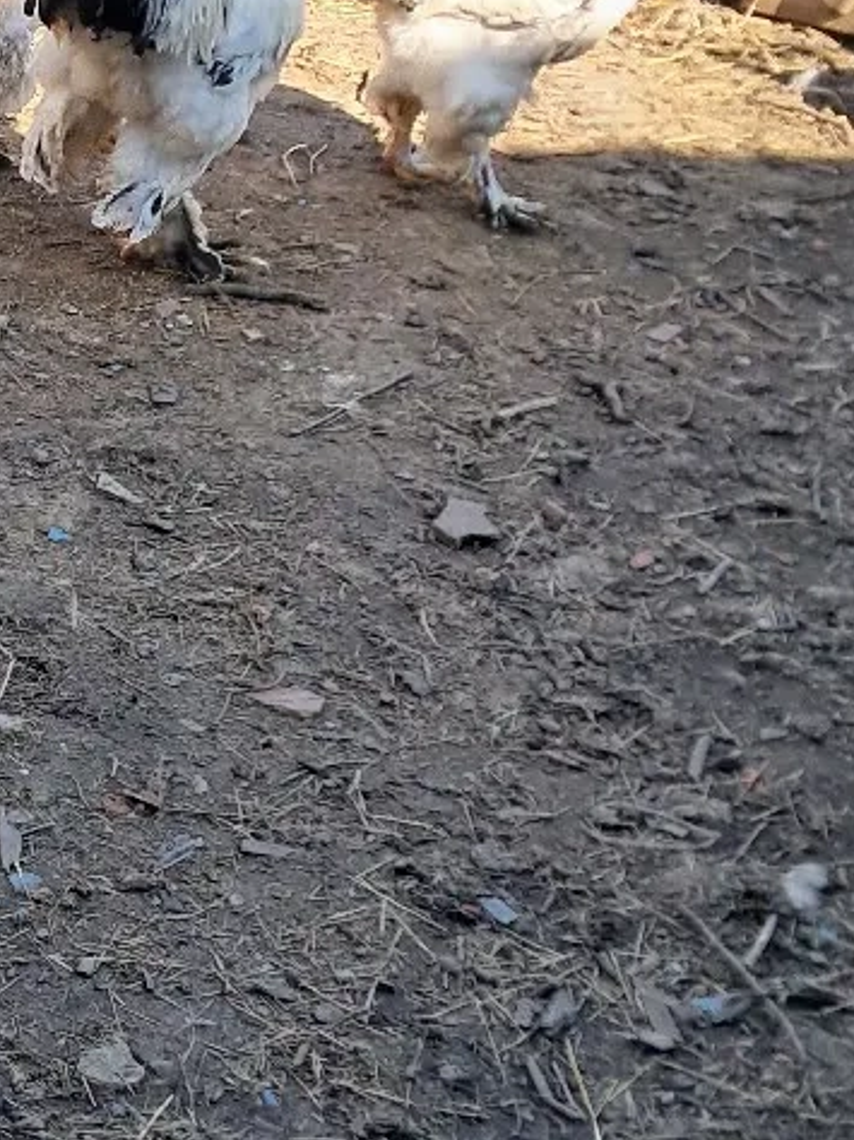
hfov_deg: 17.9
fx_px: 2502
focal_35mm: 76
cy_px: 552
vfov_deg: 25.7
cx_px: -308
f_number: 1.8
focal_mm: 4
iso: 50
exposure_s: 1/294
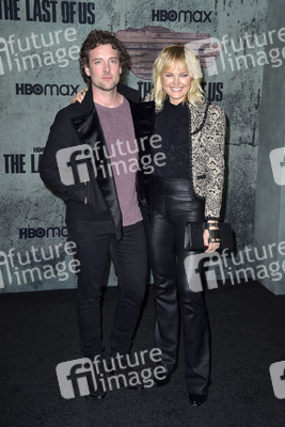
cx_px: 142
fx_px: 664
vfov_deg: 35.6
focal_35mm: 56
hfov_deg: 24.2
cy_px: 214
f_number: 6.3
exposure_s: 1/250
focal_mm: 56
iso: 640
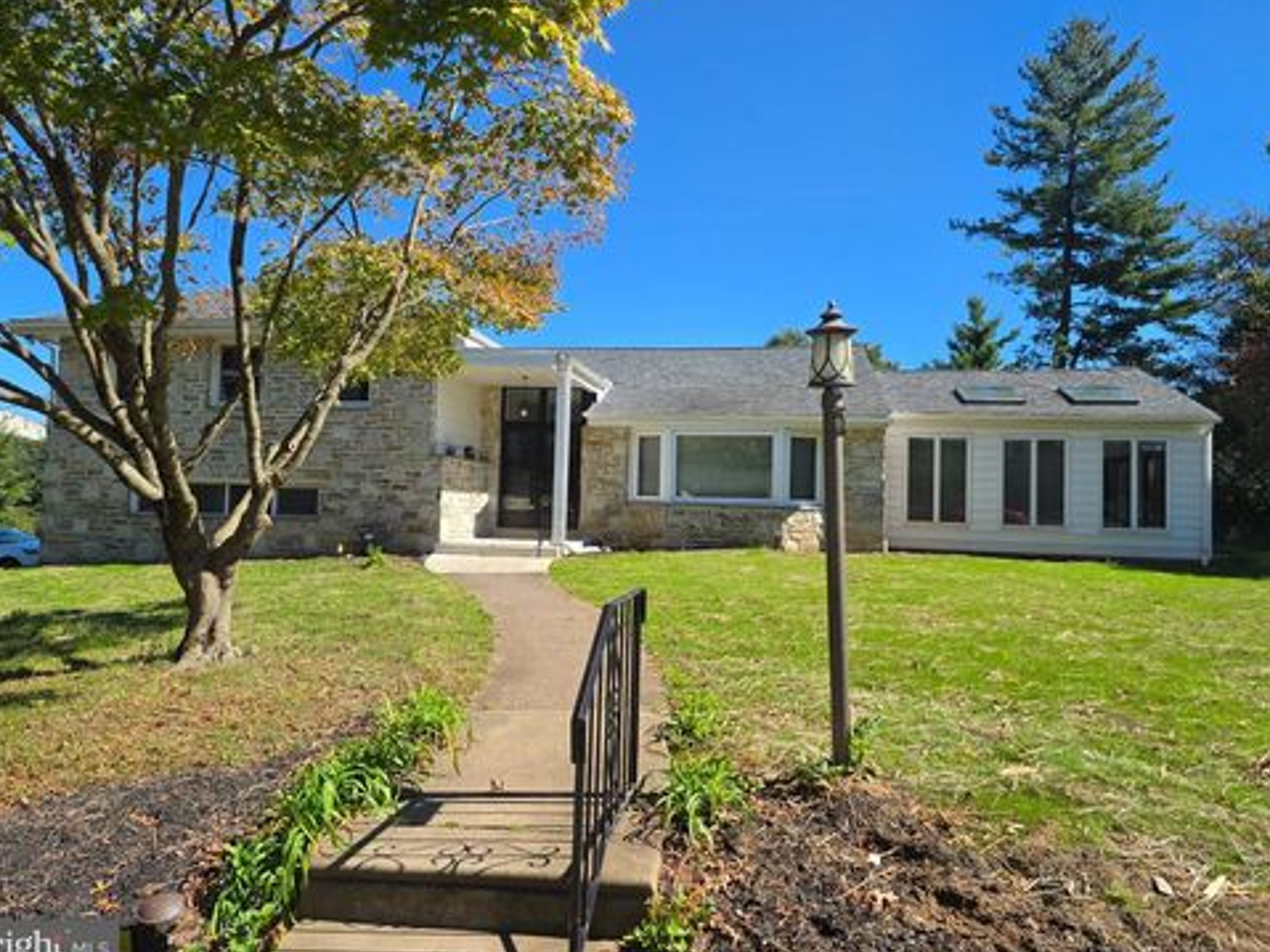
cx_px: 620
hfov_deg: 71.6
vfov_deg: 56.8
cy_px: 476
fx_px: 880
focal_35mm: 24
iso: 80
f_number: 1.7
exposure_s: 1/3345
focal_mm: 6.25
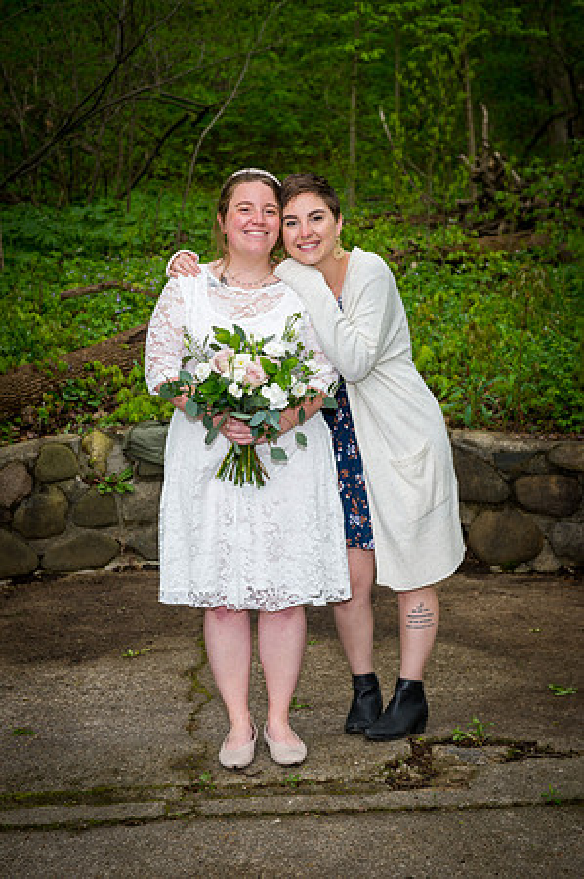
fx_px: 1512
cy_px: 440
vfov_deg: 32.4
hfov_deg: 21.9
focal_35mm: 62
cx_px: 292
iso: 100
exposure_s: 1/125
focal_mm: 62
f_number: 4.8
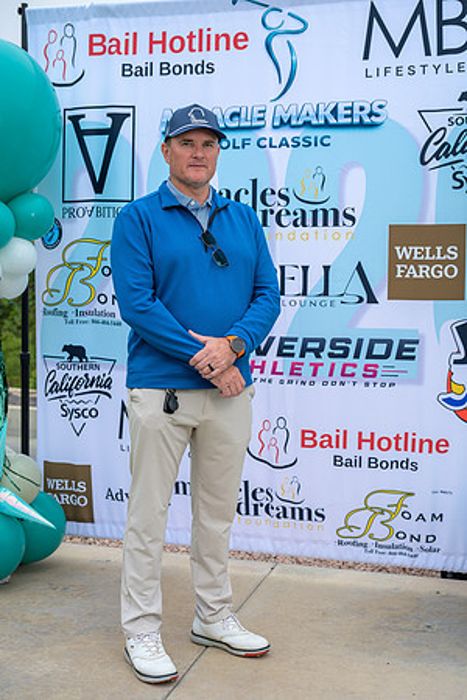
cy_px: 350
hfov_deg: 27.0
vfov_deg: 39.6
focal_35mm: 50
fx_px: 973
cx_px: 234
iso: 125
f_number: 4
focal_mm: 50
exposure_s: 1/200
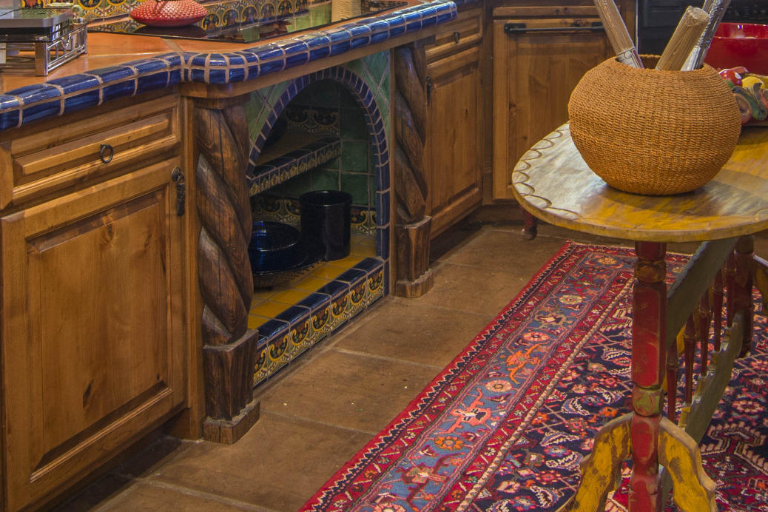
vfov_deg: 24.1
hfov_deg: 38.0
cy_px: -70
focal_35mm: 52
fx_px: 1109
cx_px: 459
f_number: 7.1
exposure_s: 1
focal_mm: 12
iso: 100
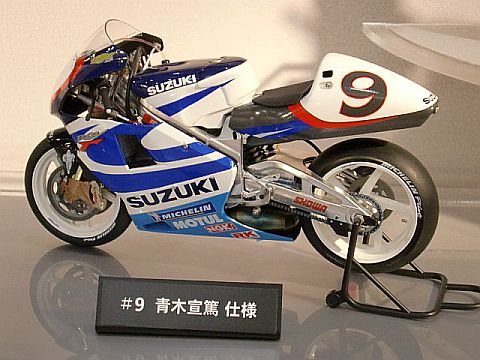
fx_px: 929
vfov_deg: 21.9
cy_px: 180
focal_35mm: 67
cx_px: 240
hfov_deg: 29.0
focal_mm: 11.16
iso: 400
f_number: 4.3
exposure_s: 1/30
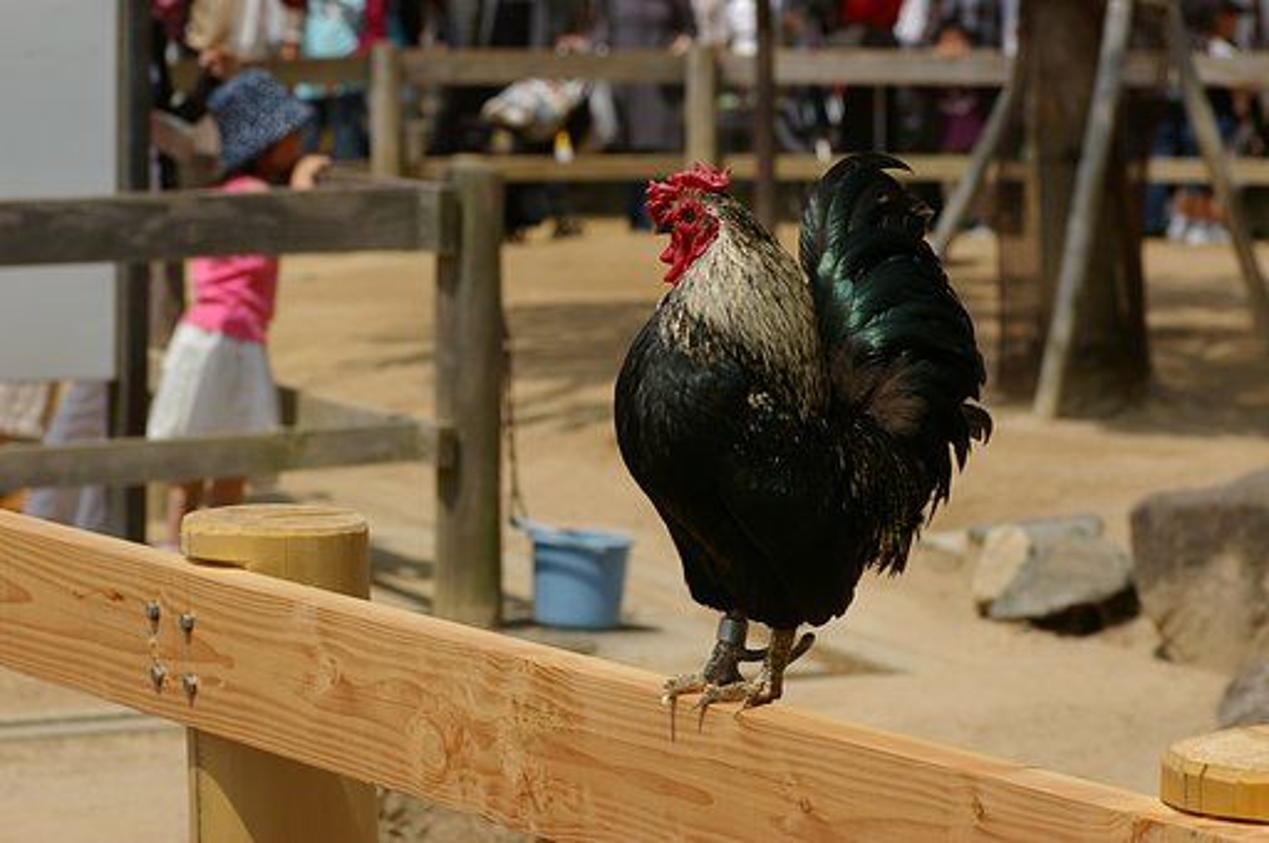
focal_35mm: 135
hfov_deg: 15.2
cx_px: 634
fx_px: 4753
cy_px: 422
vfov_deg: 10.1
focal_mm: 90
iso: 200
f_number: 6.7
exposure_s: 1/750
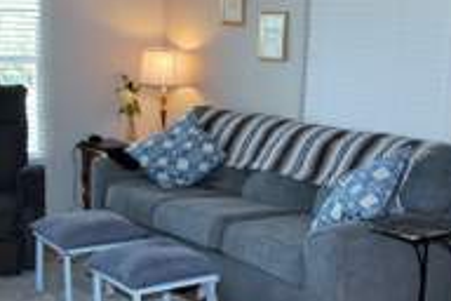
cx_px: 261
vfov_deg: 22.5
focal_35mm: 60
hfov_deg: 33.3
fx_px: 752
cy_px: 208
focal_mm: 16
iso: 200
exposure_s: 1/60
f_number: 4
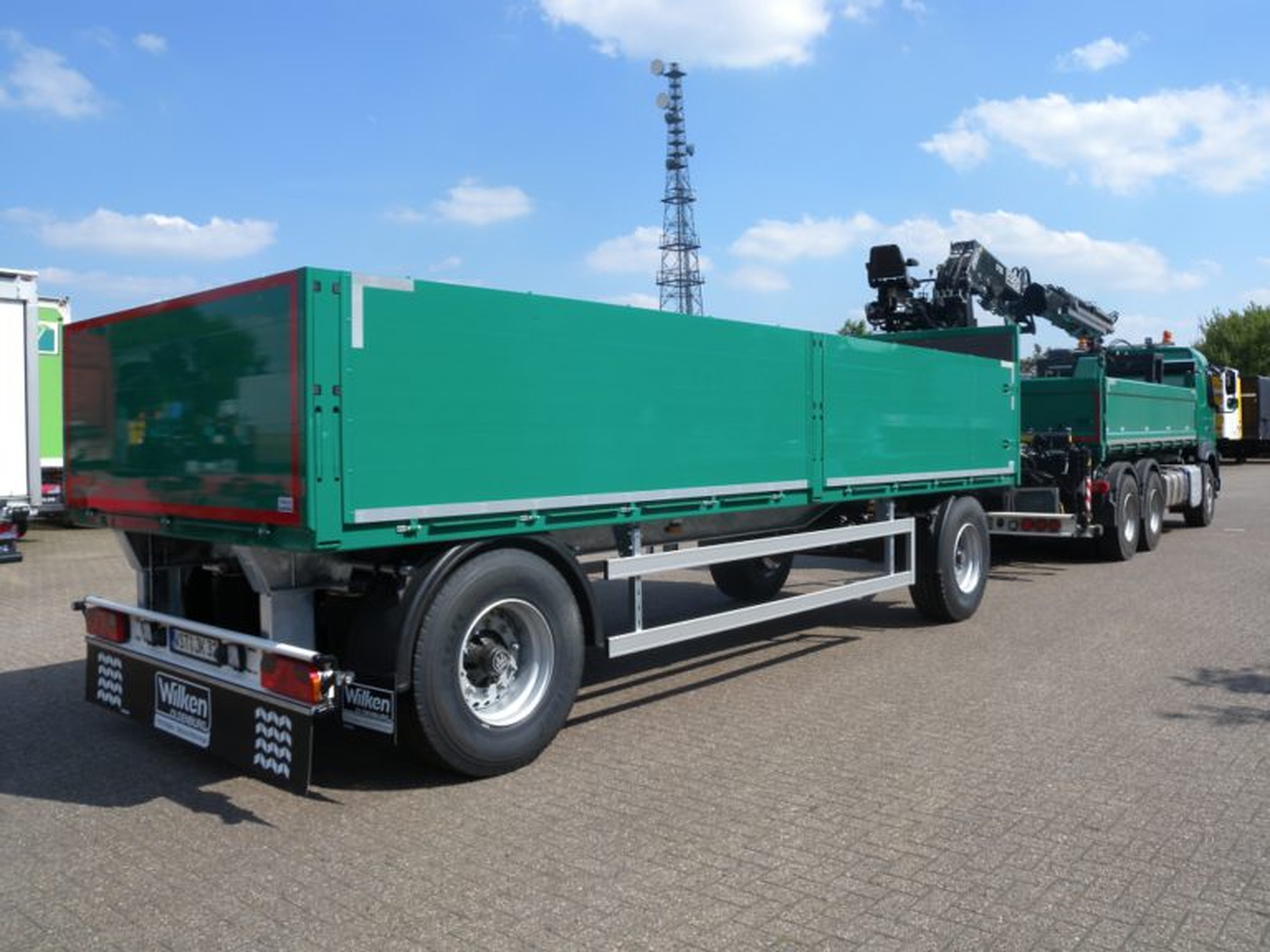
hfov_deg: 63.4
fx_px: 1027
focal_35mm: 28
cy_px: 476
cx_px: 635
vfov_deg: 49.7
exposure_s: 1/353
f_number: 5.7
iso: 64
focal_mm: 6
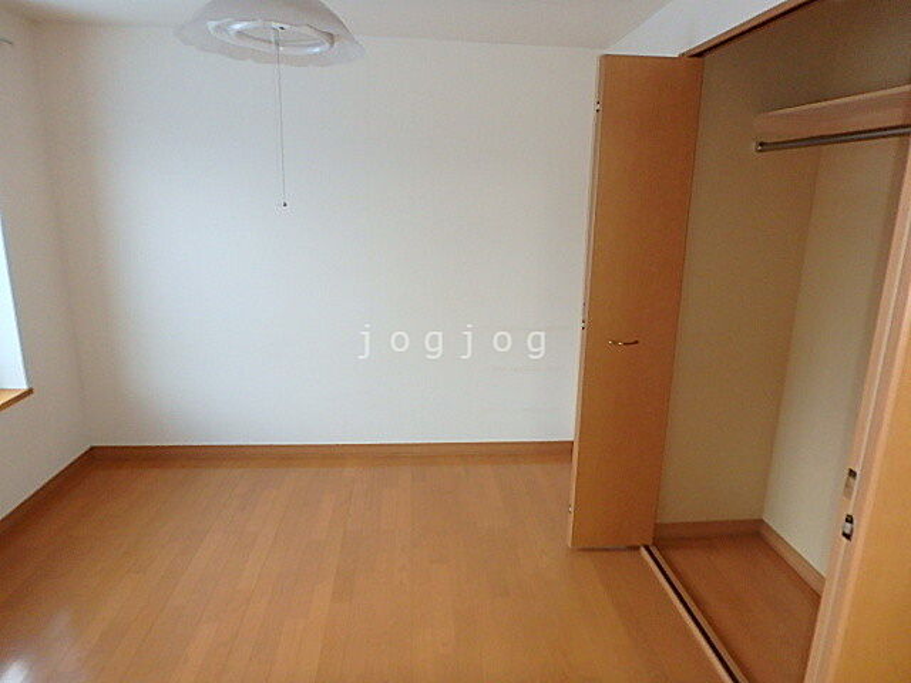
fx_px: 553
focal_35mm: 21
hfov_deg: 79.0
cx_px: 456
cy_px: 342
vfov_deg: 63.4
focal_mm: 3.7
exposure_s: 1/30
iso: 400
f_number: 3.5
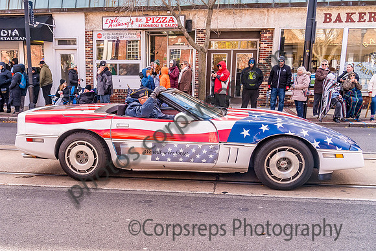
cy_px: 155
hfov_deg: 51.7
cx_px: 144
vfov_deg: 36.0
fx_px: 384
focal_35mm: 37
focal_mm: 28
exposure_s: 1/400
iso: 800
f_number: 6.3
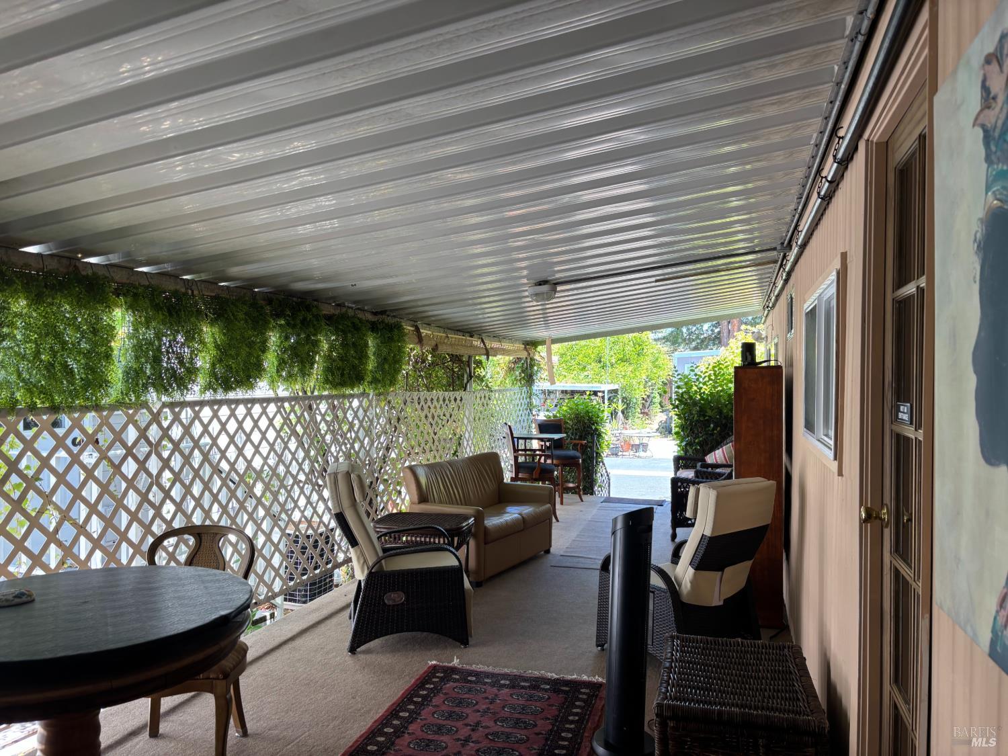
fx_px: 757
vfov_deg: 53.1
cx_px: 504
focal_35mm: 26
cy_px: 378
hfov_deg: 67.3
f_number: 1.6
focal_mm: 5.96
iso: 50
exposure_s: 1/121
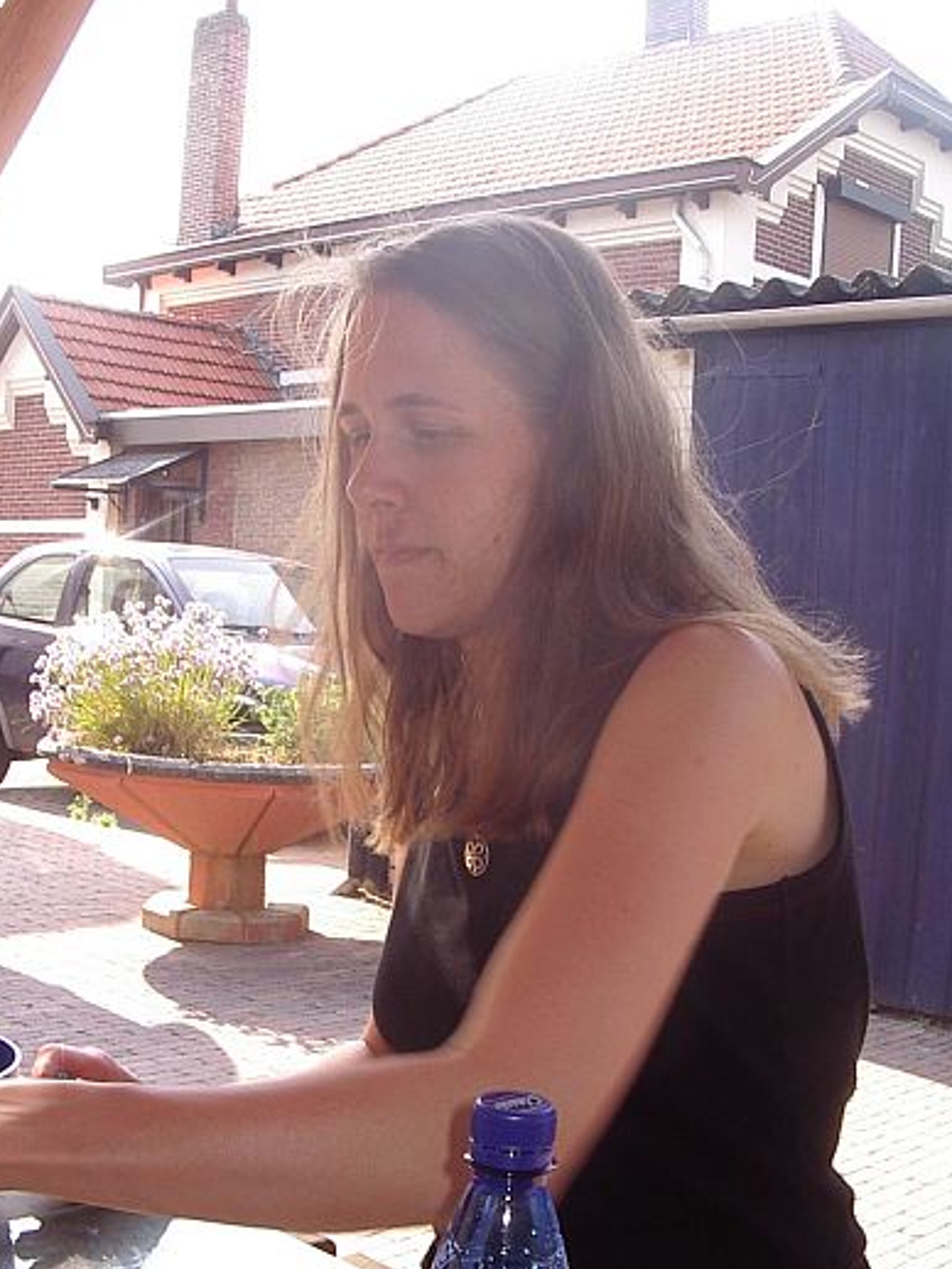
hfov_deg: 30.9
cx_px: 454
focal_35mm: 47
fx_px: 1723
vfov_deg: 40.2
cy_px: 763
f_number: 4.8
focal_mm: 5.8
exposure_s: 1/60
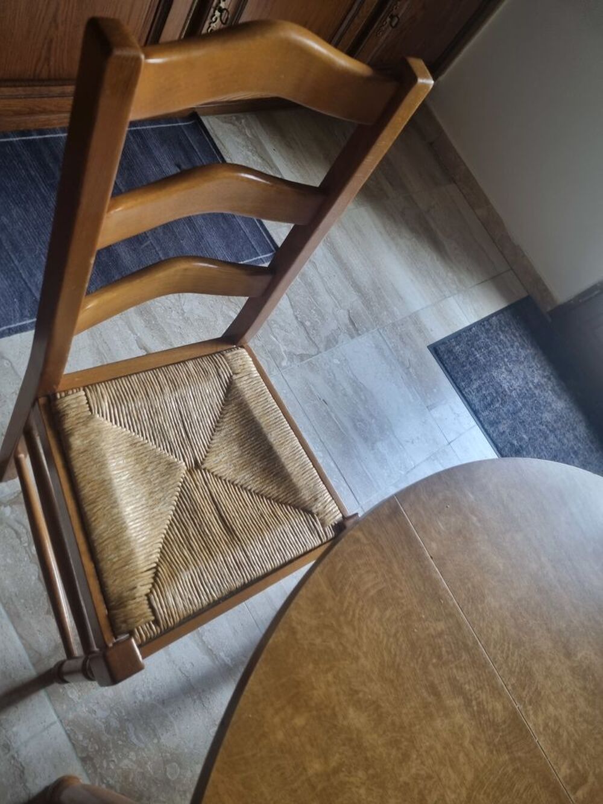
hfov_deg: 53.1
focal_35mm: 26
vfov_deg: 67.3
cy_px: 402
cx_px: 302
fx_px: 604
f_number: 1.8
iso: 160
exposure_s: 1/50
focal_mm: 5.4
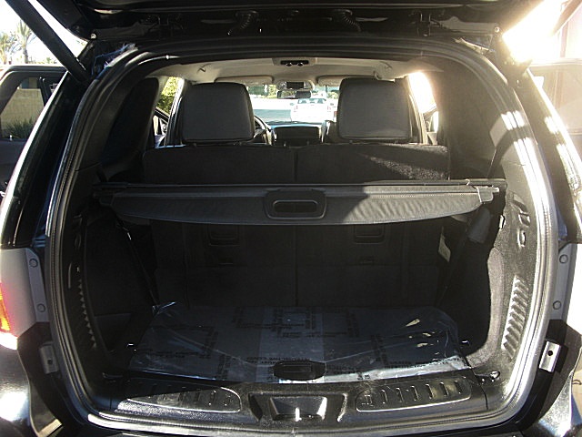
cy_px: 218
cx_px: 291
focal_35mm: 36
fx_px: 605
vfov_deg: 39.7
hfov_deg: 51.4
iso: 100
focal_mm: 6.3
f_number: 2.8
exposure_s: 1/80
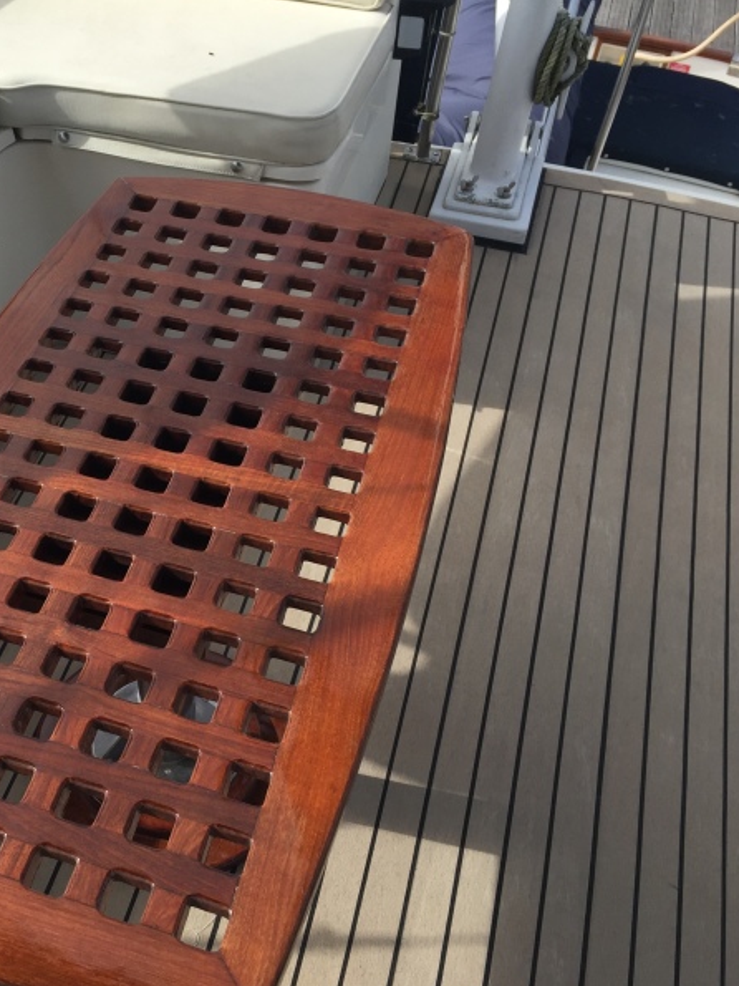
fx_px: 1111
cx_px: 113
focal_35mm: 39
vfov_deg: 47.9
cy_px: 494
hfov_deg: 35.2
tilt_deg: -46.4
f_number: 2.2
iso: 32
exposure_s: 1/1522
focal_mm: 4.15
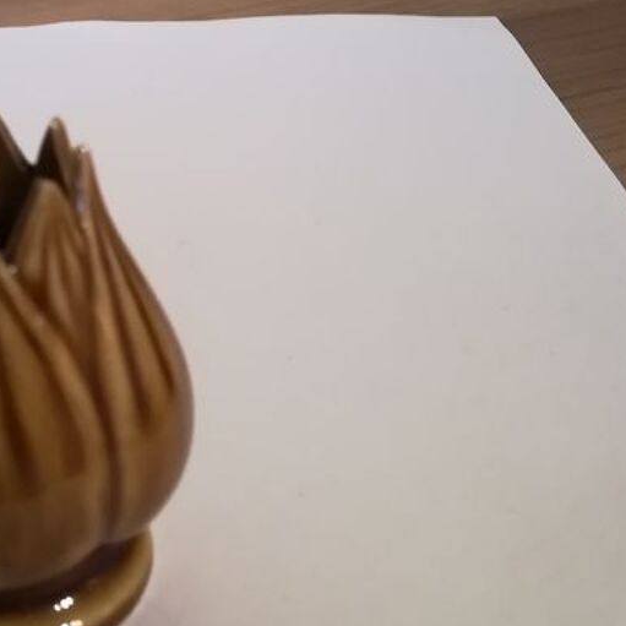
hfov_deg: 27.7
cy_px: 62
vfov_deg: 27.6
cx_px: 75
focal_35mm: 60
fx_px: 1228
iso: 400
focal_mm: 3.83
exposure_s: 1/25
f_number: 2.2
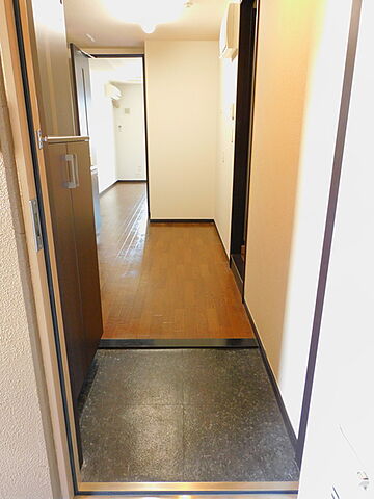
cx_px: 187
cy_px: 250
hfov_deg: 56.8
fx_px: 346
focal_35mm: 24
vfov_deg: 71.6
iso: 400
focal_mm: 4.3
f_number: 3.3
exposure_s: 1/13
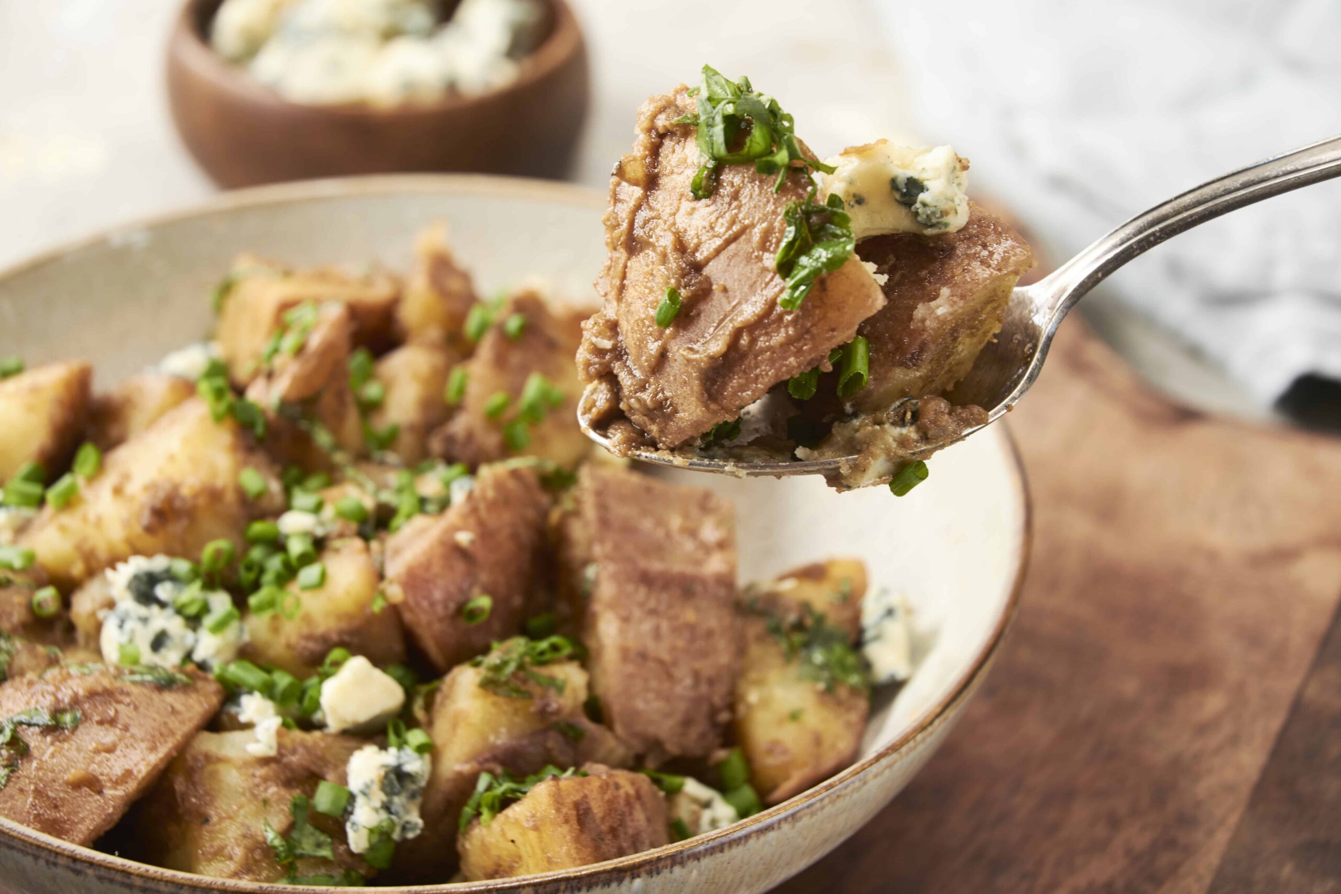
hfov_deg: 20.9
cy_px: 447
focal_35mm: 98
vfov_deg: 14.0
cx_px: 670
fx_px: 3631
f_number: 8
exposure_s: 1/100
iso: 100
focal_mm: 65
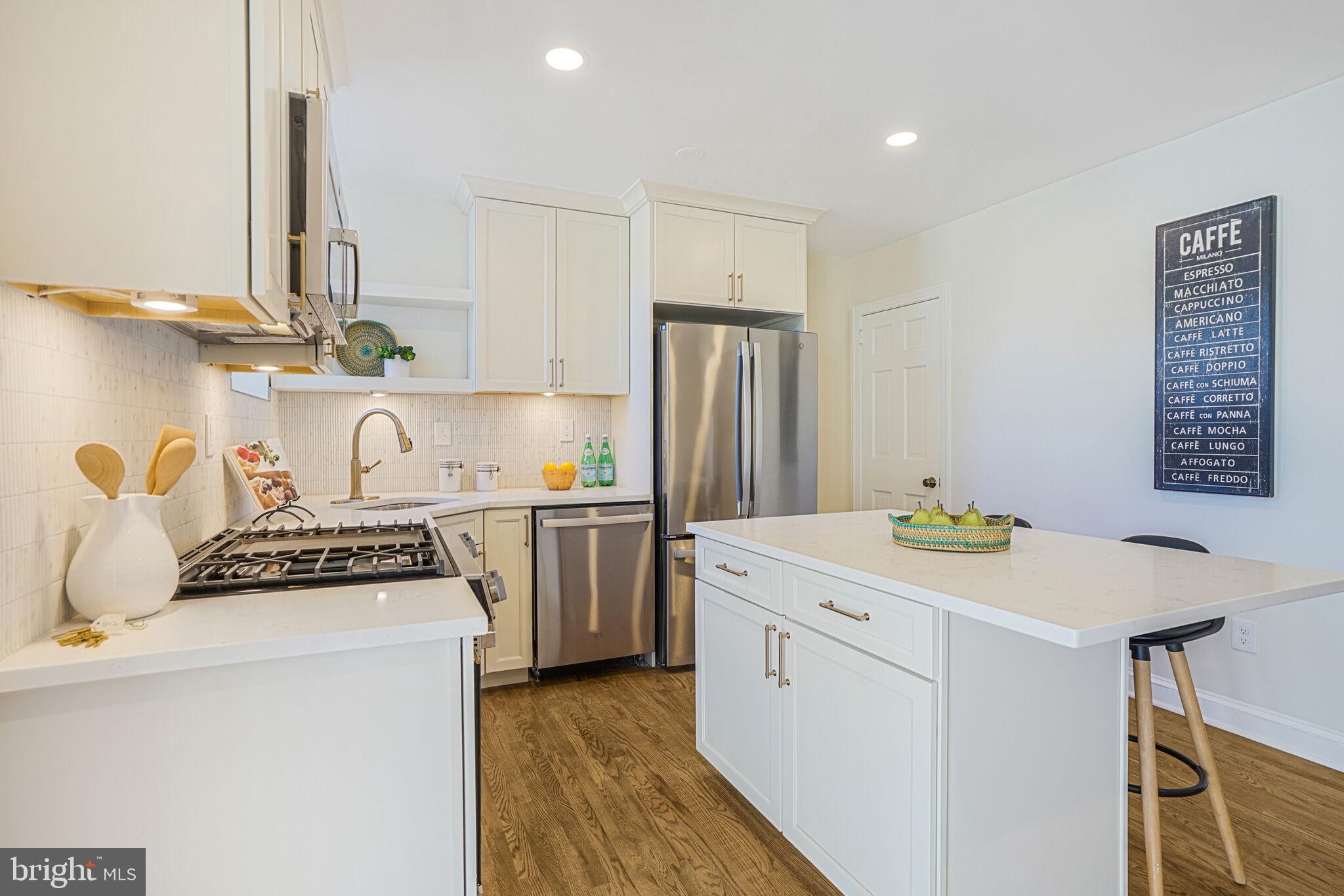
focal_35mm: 16
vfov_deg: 73.7
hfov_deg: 96.7
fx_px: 597
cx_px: 672
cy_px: 448
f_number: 8
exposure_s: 1/8
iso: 250
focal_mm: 16
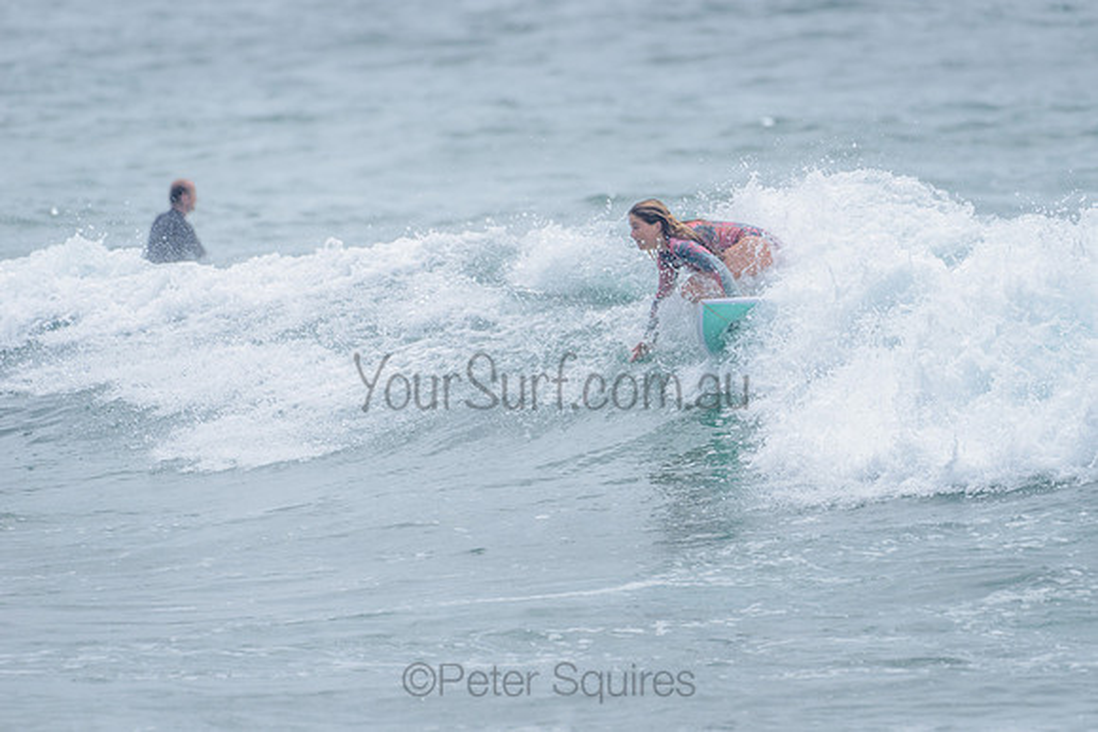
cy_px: 345
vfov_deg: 2.2
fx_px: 18703
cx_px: 673
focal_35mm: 613
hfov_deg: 3.4
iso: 200
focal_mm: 500
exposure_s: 1/2000
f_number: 5.6
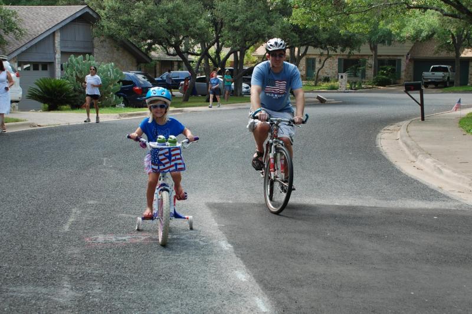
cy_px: 157
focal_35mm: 46
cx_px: 236
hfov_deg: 42.3
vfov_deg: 28.9
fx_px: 610
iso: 160
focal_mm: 31
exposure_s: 1/125
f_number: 5.6
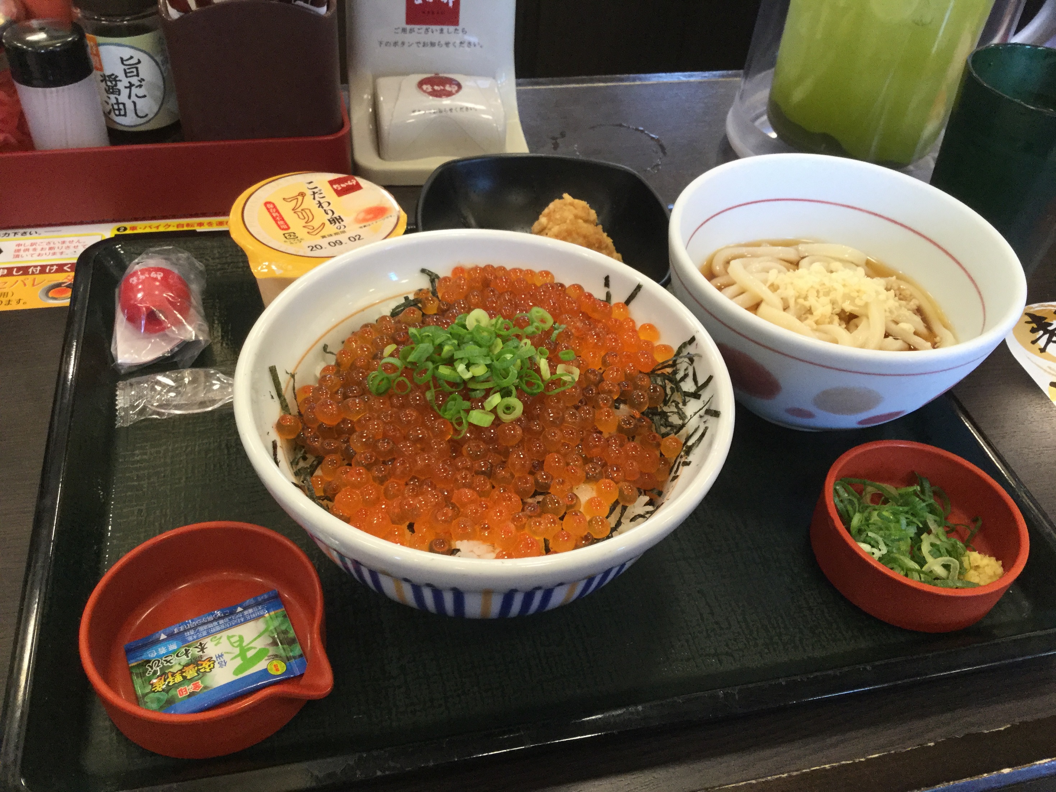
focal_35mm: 31
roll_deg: -6.8
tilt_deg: -44.1
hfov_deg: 58.3
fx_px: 946
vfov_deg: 45.4
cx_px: 528
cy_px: 396
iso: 50
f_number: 2.4
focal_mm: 3.3
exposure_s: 1/30
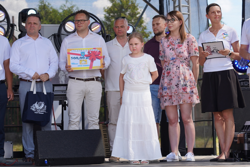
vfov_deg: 17.5
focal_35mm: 78
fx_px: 542
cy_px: 84
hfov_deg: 26.0
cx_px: 125
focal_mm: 78
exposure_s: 1/400
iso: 100
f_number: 4.5
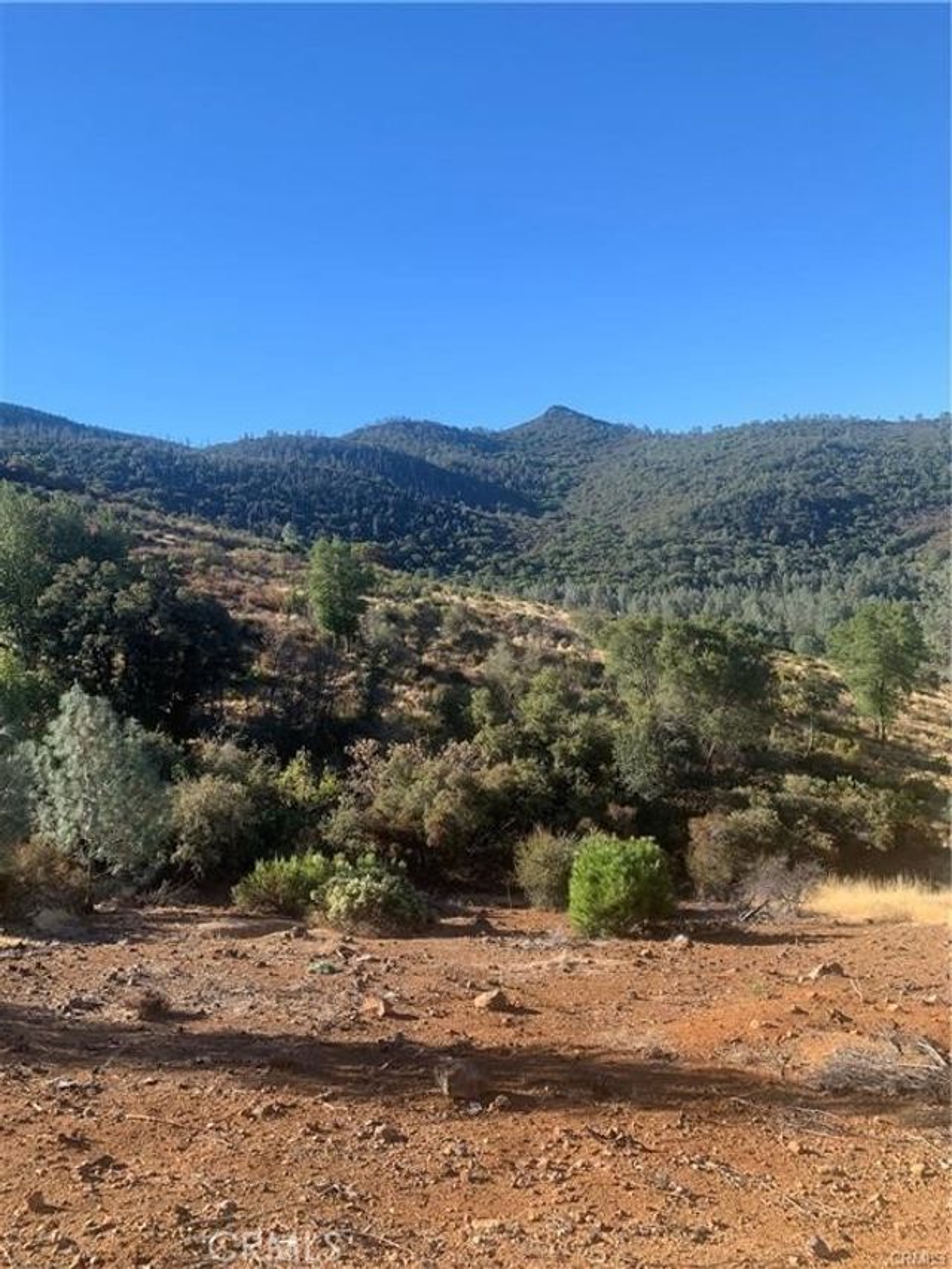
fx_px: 953
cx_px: 476
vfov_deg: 67.3
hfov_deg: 53.1
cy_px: 634
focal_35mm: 26
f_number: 1.8
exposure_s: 1/1124
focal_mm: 4.25
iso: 25
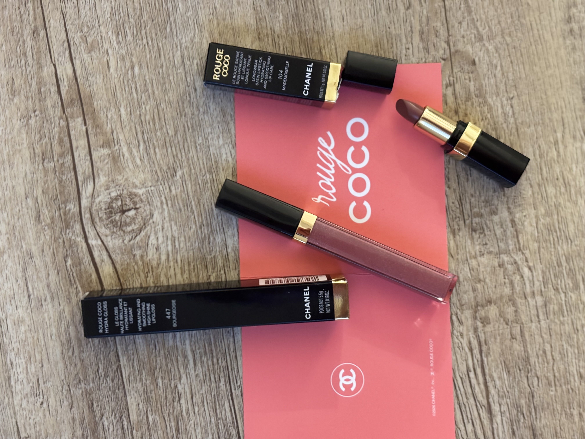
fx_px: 879
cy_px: 220
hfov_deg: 36.8
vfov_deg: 28.0
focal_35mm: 52
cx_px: 292
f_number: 1.6
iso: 320
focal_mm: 6
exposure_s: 1/20
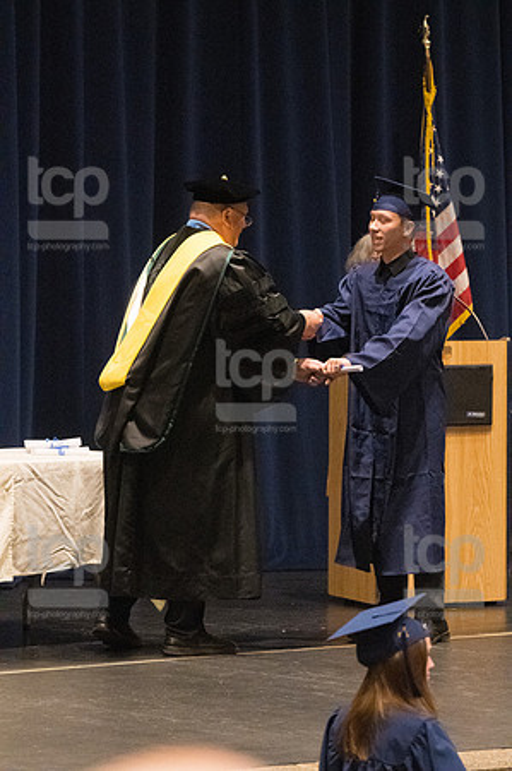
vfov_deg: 10.2
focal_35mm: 202
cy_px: 386
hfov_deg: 6.8
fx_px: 4319
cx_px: 256
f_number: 4.5
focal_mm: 135
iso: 8000
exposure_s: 1/250
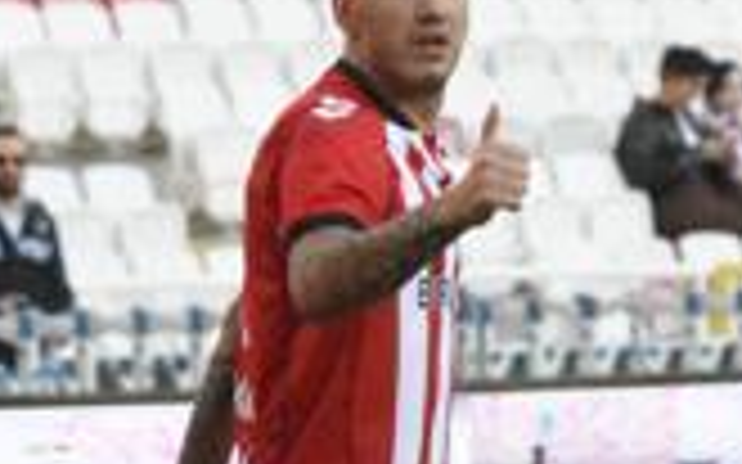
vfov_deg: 1.4
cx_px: 479
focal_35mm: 971
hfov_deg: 2.2
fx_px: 19629
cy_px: 324
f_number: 7.1
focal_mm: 200
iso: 25600
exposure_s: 1/8000
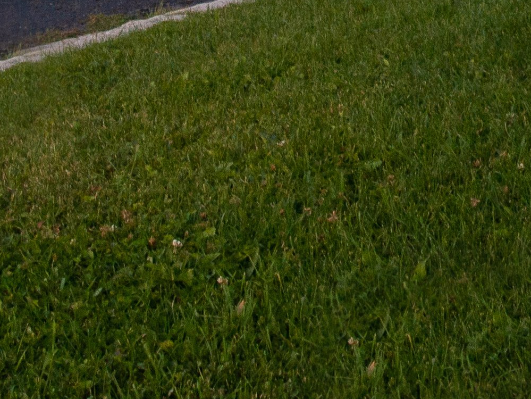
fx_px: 2609
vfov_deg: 7.7
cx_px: 722
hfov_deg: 11.3
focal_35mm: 170
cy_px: -777
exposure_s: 1/15
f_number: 11
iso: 640
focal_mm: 24
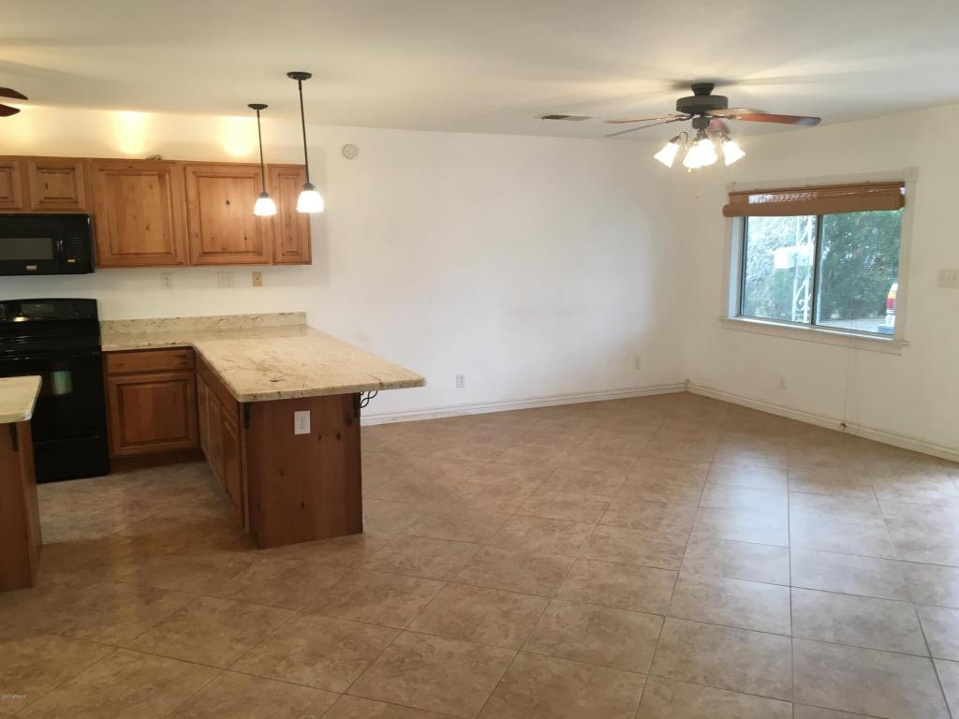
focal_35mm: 29
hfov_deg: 61.7
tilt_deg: -8.6
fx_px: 803
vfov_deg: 48.2
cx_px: 480
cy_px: 360
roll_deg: +0.5
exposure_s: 1/30
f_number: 2.2
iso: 64
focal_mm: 4.15
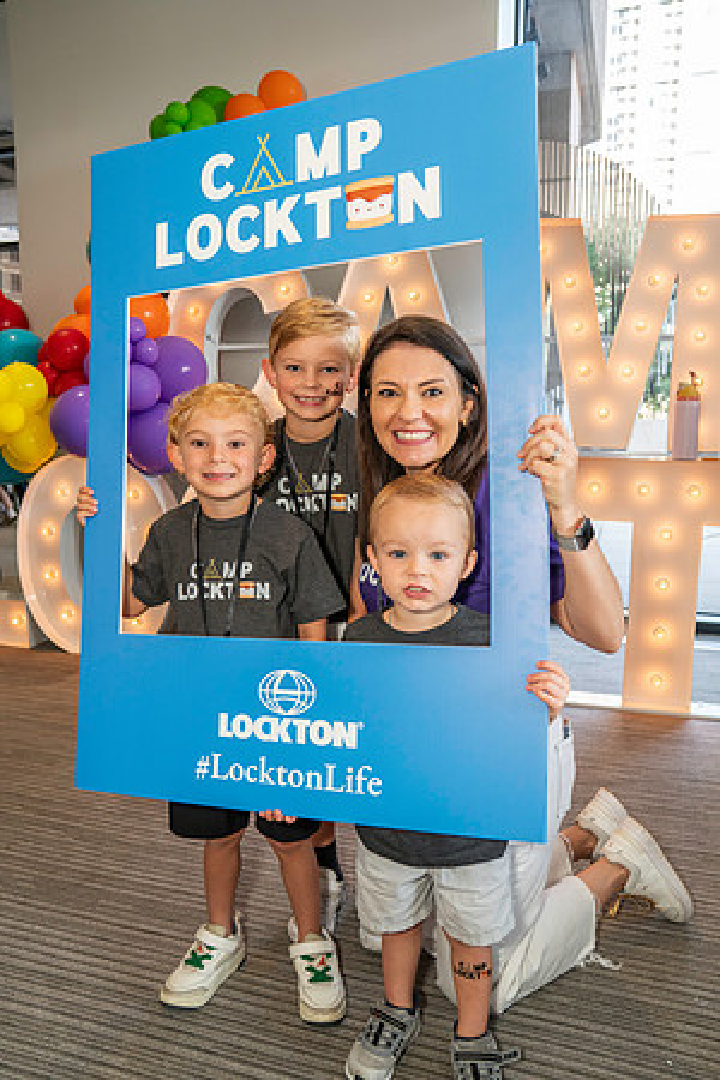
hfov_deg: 47.9
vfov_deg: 67.4
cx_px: 360
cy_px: 540
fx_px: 810
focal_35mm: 27
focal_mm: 27
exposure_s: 1/200
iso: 1000
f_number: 4.5
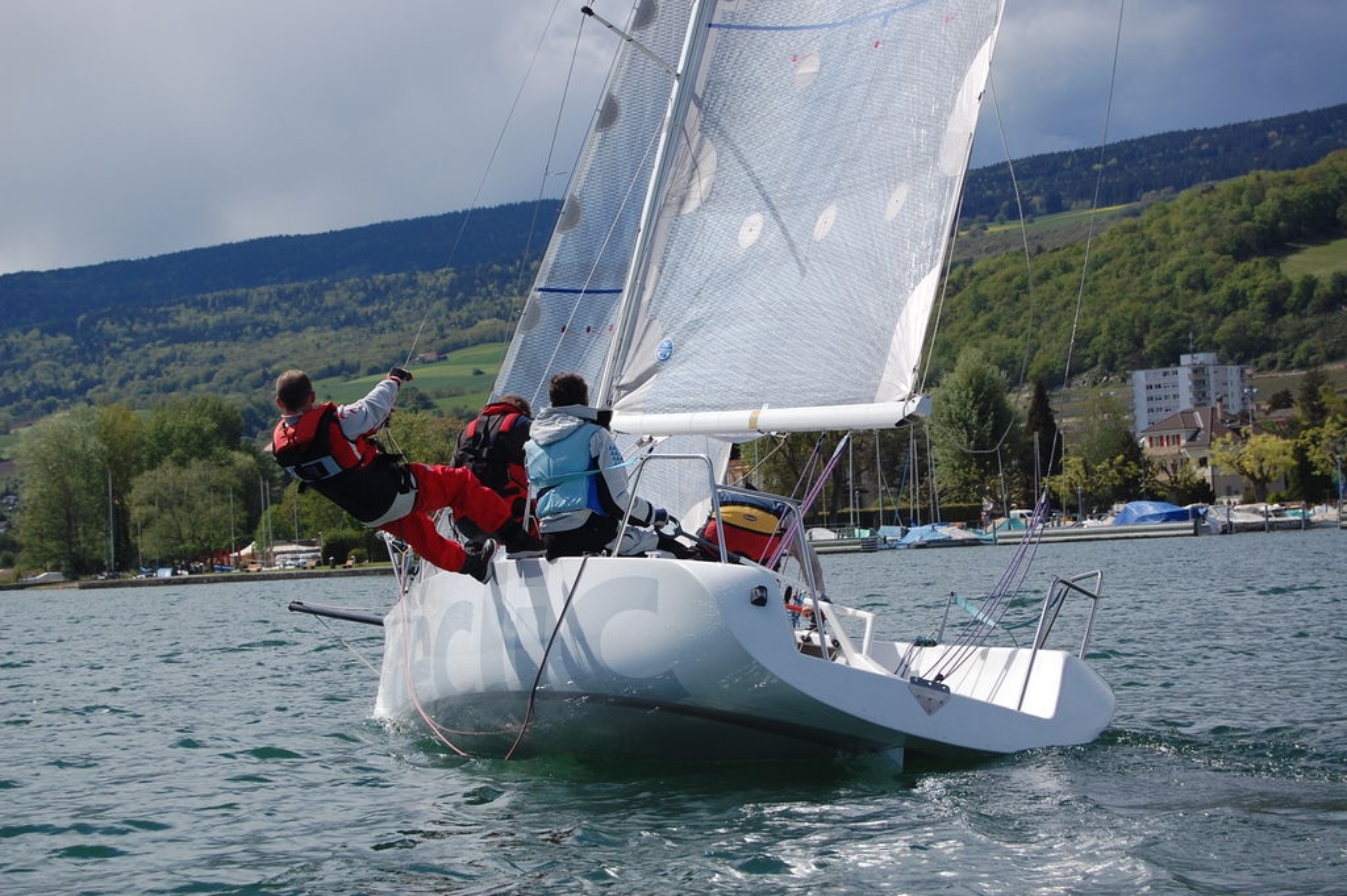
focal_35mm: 82
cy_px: 448
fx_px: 3084
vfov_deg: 16.5
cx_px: 674
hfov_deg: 24.6
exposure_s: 1/800
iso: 200
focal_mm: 55
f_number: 8
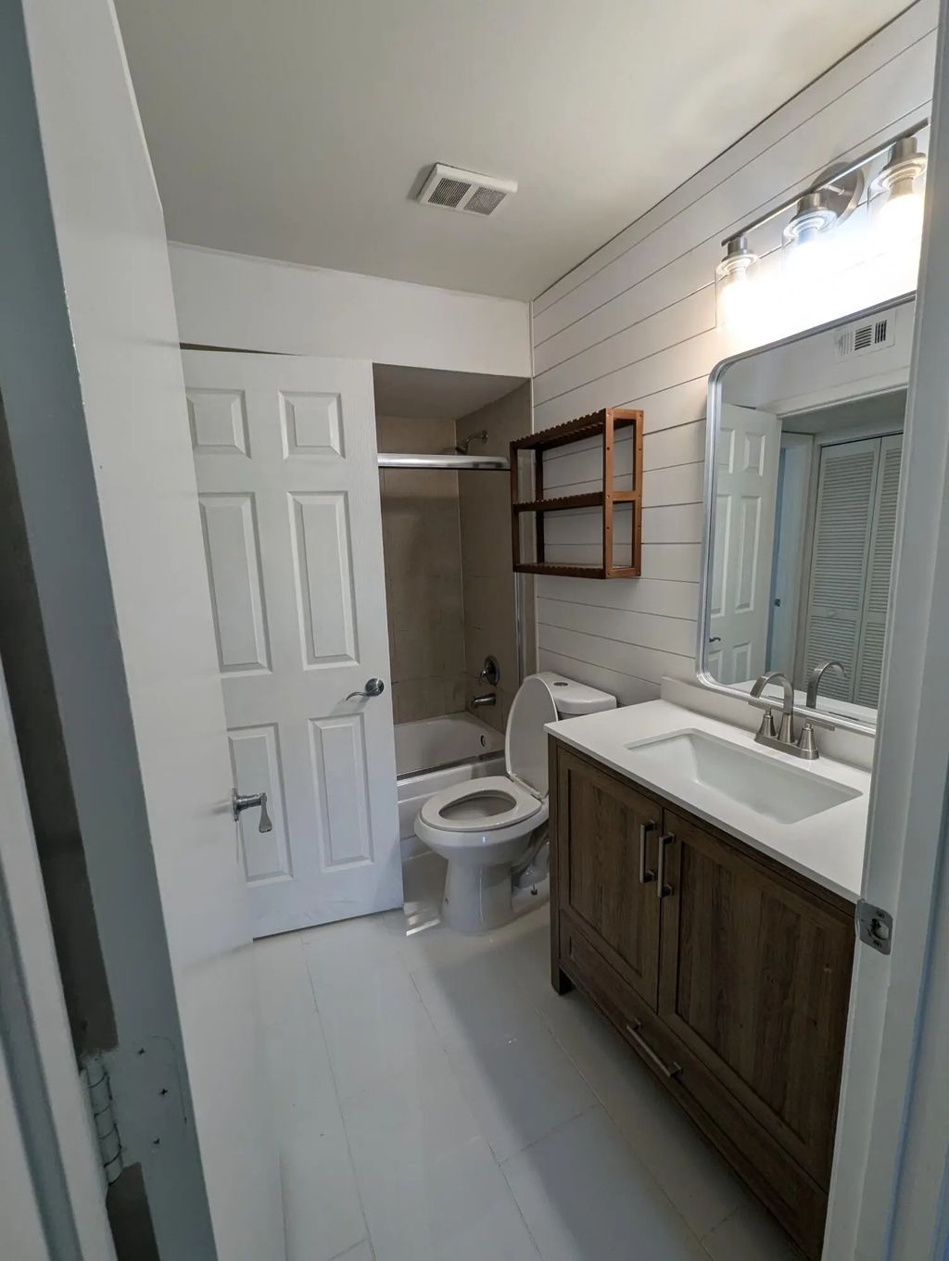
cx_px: 474
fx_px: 474
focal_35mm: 13
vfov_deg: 106.1
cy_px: 630
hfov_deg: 90.0
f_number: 2.2
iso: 82
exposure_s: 1/120
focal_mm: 1.95
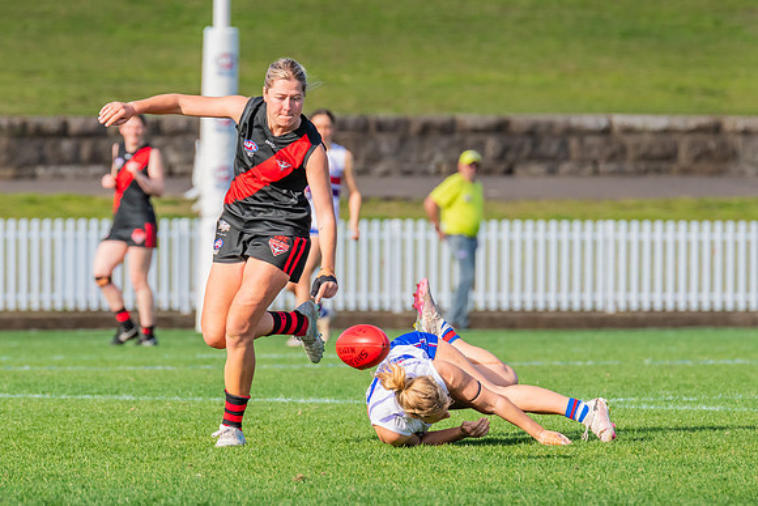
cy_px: 259
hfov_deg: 3.3
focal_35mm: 620
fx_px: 13047
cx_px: 361
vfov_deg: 2.2
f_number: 9
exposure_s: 1/1250
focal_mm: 420
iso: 800
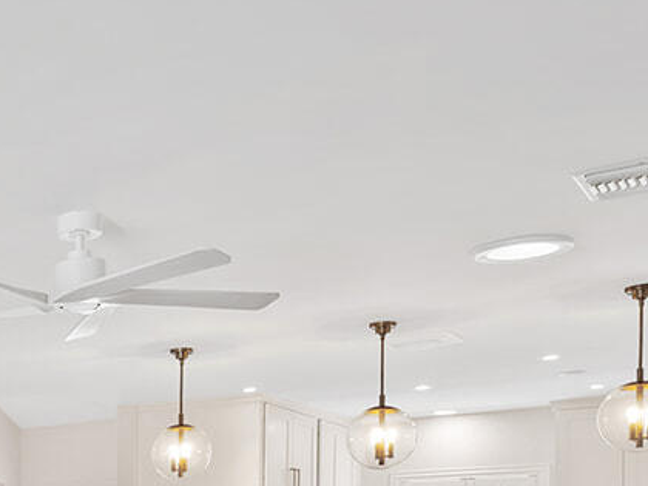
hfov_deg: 23.8
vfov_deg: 20.9
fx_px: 1235
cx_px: -302
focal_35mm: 66
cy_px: 572
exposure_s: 1/1.67
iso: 100
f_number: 8
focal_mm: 18
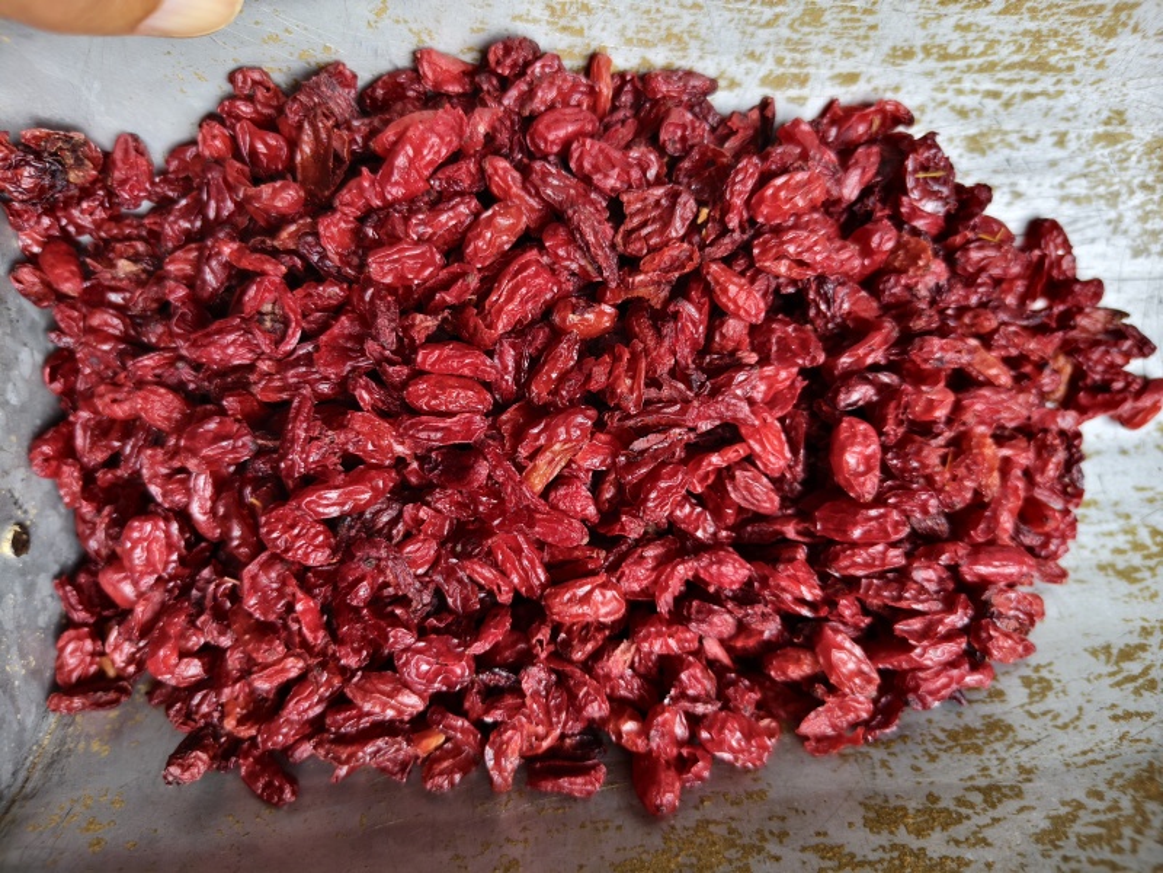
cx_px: 582
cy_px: 436
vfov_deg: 58.9
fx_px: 773
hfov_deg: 73.9
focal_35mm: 23
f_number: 1.88
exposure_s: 1/122
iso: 71
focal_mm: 5.56
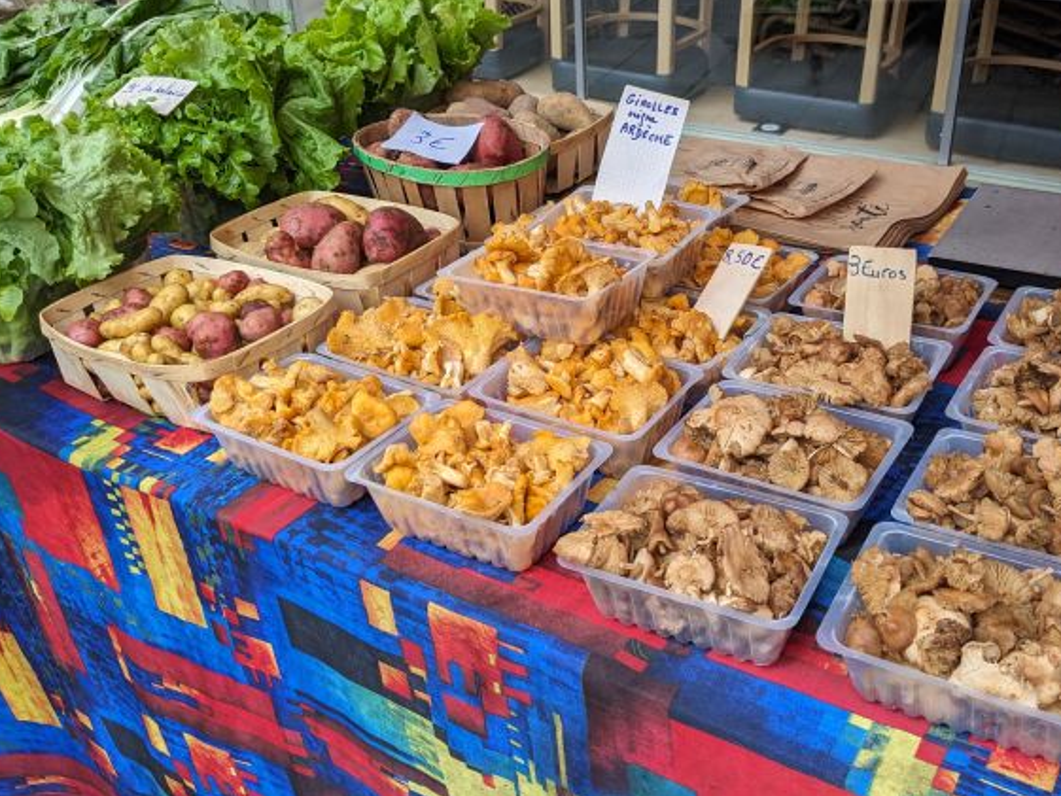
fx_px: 1134
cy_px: 322
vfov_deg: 38.5
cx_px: 606
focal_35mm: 37
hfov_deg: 50.0
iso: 56
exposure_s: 1/254
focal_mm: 4.38
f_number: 1.73
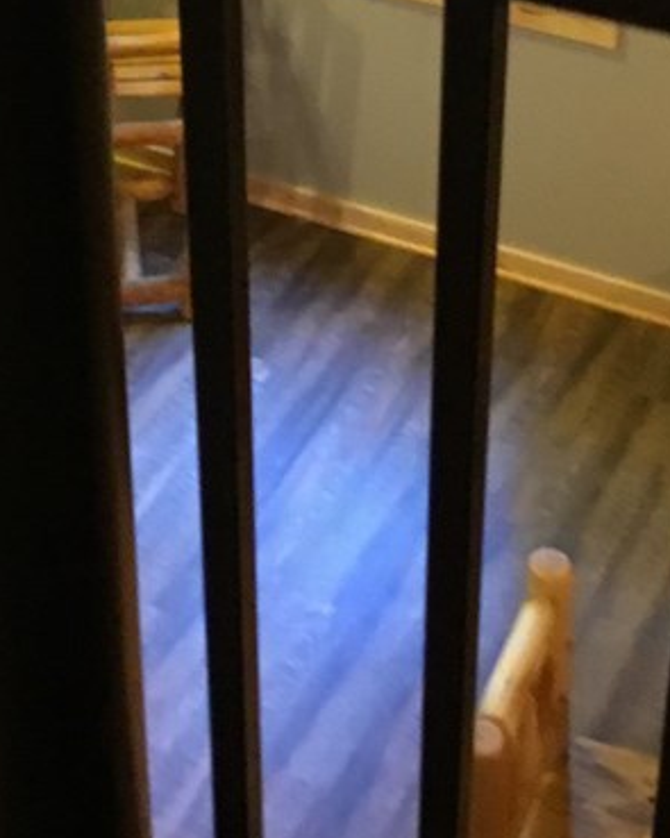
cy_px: 18
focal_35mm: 84
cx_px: 320
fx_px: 2083
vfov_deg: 22.0
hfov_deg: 18.3
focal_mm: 3.3
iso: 250
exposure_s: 1/15
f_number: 2.4
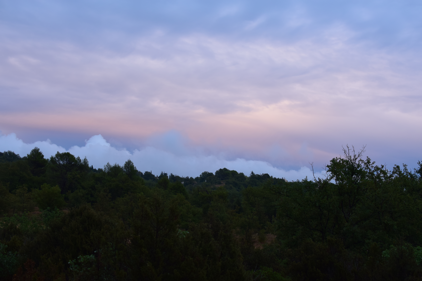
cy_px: 140
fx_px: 615
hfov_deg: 37.9
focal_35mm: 52
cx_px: 211
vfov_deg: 25.8
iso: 400
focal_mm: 35
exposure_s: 1/80
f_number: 5
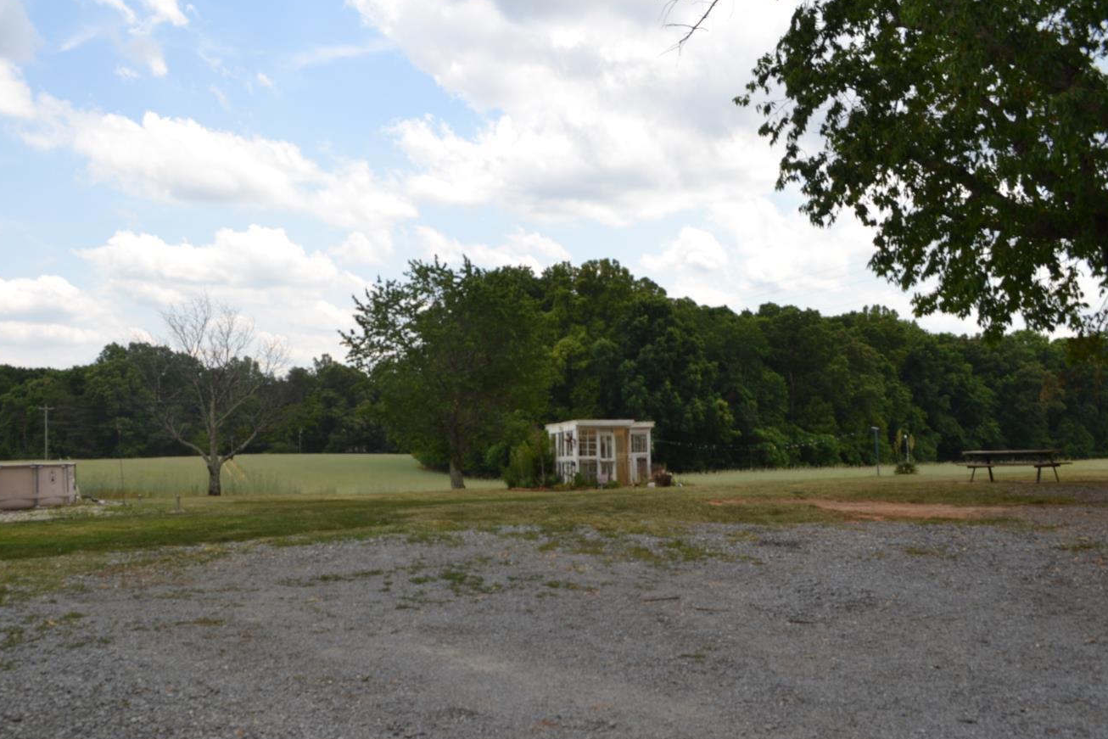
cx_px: 517
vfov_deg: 42.3
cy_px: 402
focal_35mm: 31
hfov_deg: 60.2
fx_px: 954
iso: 100
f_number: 8
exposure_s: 1/200
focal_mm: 18
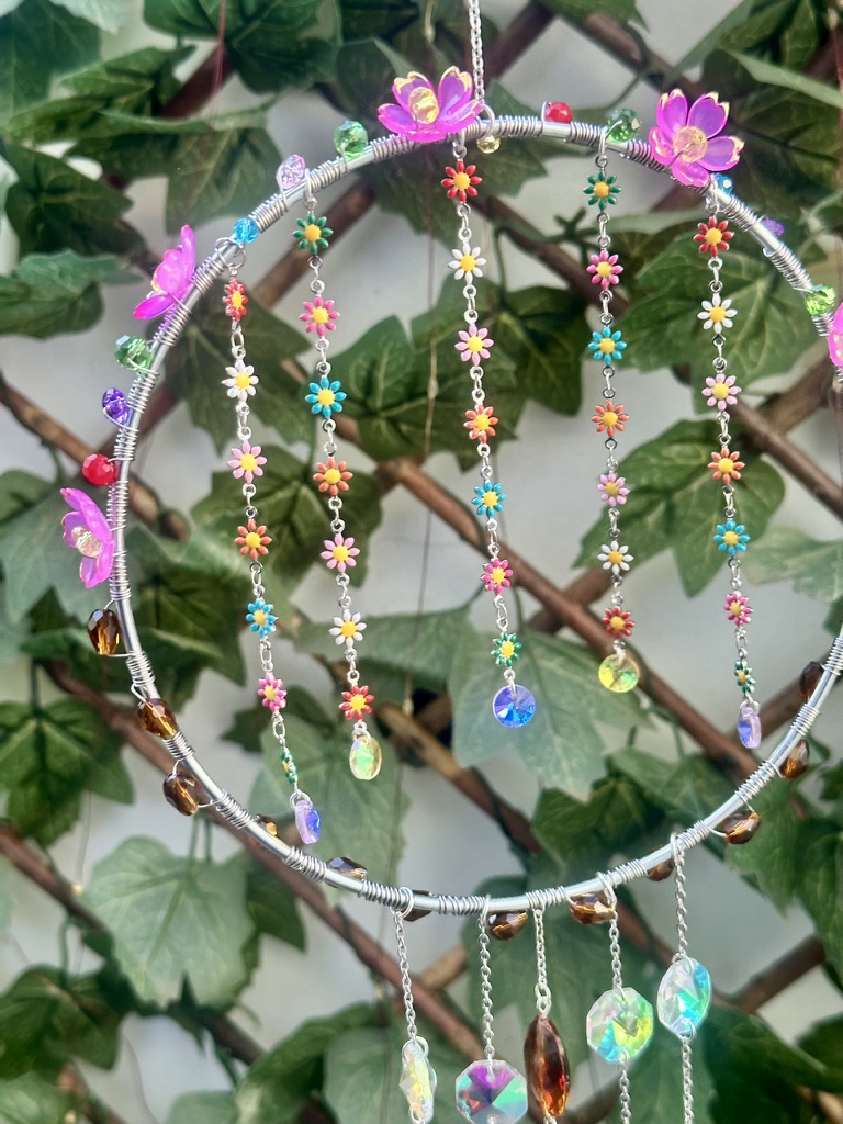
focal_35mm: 48
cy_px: 562
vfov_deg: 39.7
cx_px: 422
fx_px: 1559
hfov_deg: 30.3
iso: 40
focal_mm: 6.86
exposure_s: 1/121
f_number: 1.78
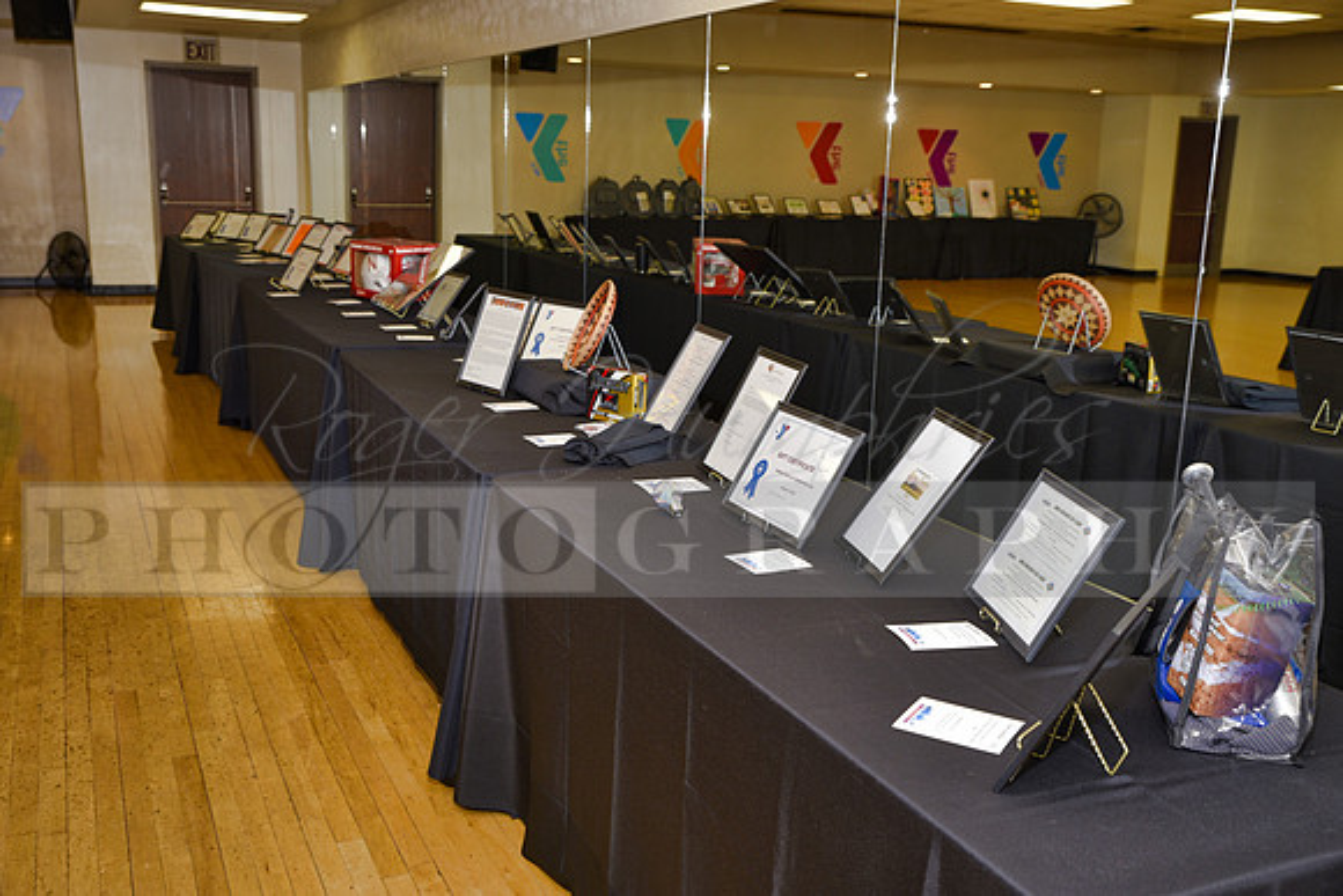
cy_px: 448
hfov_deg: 54.4
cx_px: 672
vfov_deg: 37.9
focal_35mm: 35
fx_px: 1306
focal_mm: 35
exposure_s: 1/60
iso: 200
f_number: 5
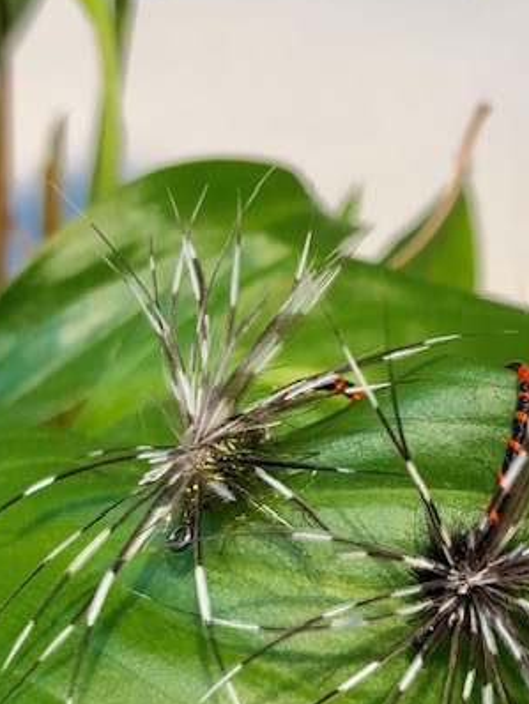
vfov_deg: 40.7
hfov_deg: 32.0
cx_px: 349
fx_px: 916
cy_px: 541
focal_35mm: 45
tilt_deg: -47.7
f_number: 1.8
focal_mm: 3.99
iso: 40
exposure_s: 1/33
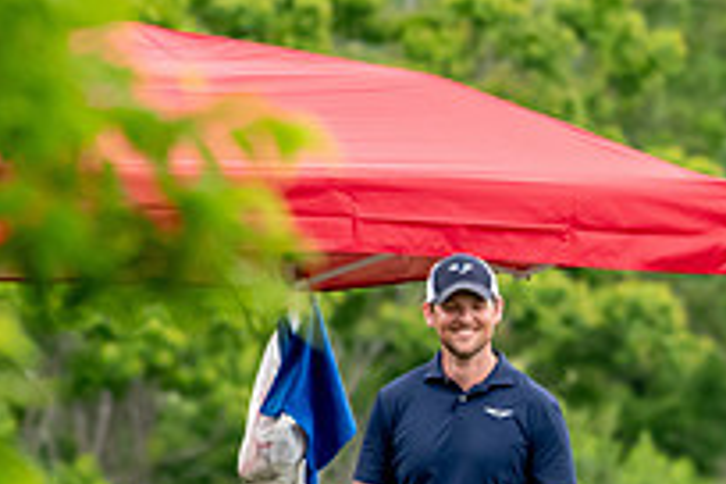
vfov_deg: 1.1
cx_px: 972
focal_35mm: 1236
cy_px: 539
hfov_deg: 1.7
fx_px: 24924
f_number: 5.6
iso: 1600
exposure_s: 1/2000
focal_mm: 290
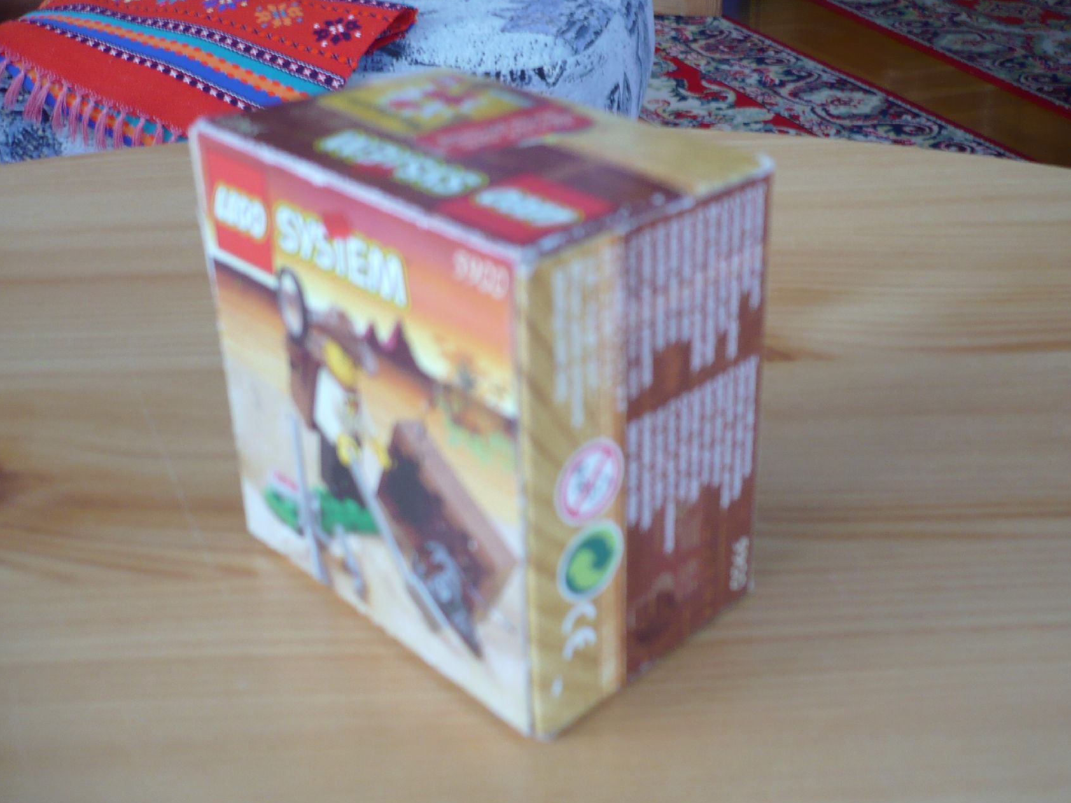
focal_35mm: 41
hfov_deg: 45.6
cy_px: 350
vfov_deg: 35.1
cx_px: 616
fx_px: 1268
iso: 100
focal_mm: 5.8
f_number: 2.8
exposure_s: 1/25
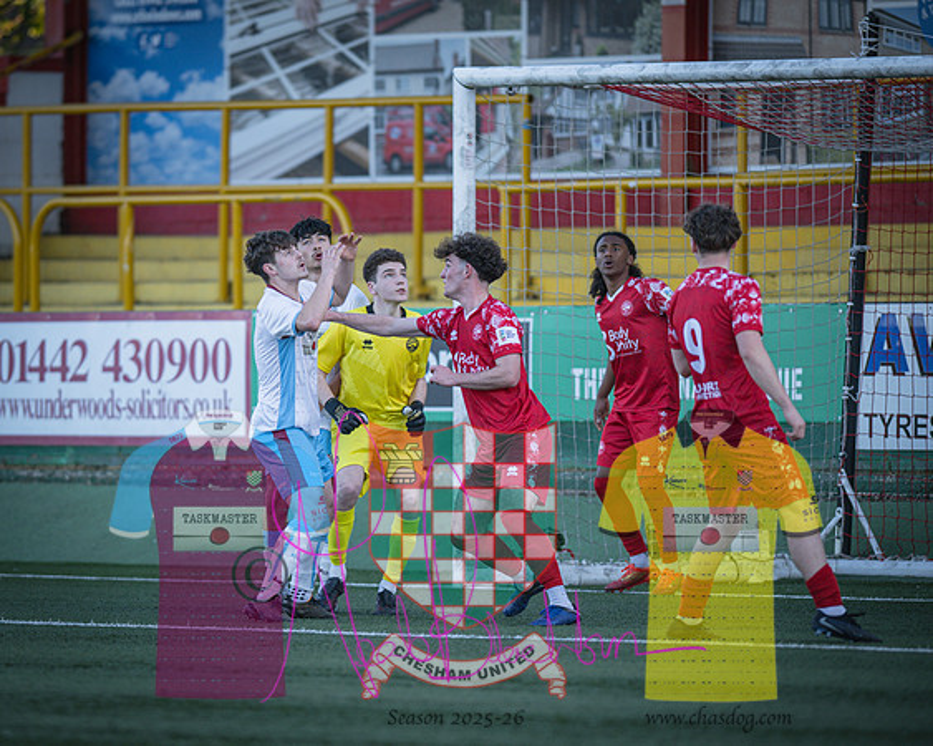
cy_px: 373
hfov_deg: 5.0
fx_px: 10583
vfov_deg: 4.0
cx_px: 298
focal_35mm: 383
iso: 400
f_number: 2.8
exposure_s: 1/500
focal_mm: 300
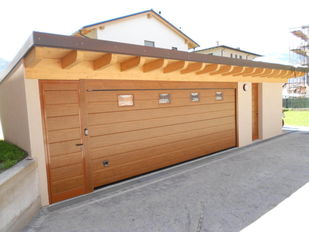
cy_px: 116
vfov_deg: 53.1
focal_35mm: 26
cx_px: 154
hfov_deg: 67.3
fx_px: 232
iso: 80
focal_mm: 4.6
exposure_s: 1/125
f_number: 3.2
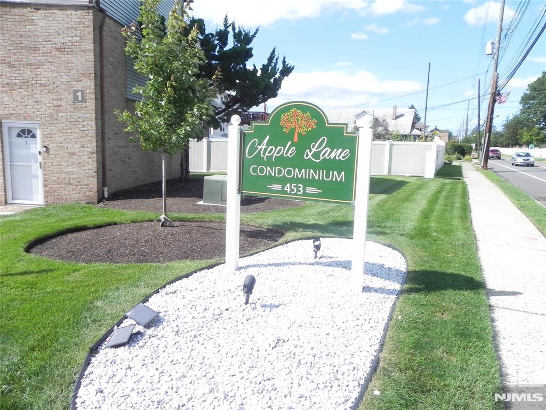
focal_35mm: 26
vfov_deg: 53.1
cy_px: 205
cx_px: 273
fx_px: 410
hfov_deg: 67.3
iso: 160
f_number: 6.3
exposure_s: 1/307
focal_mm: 4.6
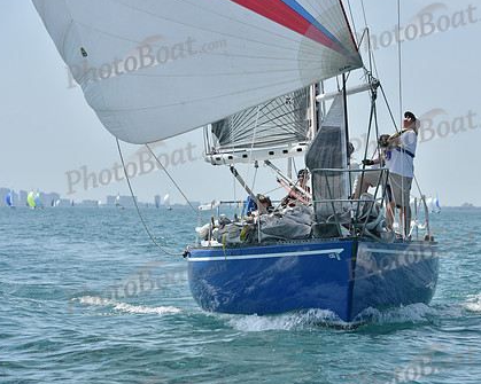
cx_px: 287
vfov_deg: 9.1
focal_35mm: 169
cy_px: 208
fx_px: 2405
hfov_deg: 11.4
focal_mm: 130
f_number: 7.1
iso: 250
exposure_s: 1/1250
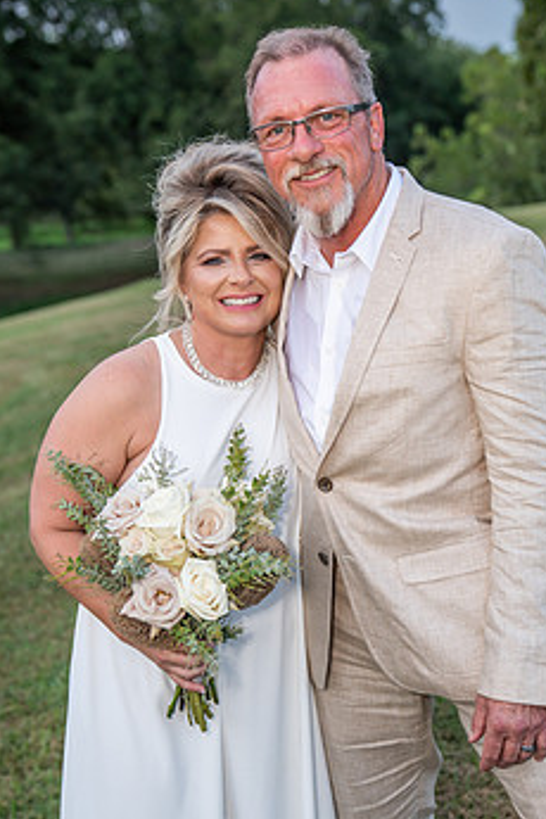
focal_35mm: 60
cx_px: 309
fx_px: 1365
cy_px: 461
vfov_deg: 33.4
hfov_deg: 22.6
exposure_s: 1/125
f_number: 2.8
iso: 400
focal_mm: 46
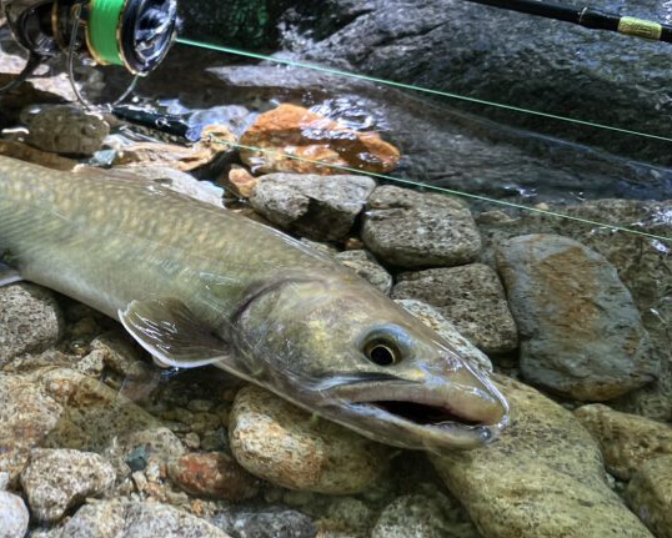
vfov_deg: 29.2
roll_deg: +0.6
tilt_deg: -32.2
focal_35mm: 52
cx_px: 91
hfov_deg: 34.3
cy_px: 280
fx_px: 1035
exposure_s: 1/121
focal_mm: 3.99
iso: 40
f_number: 1.8
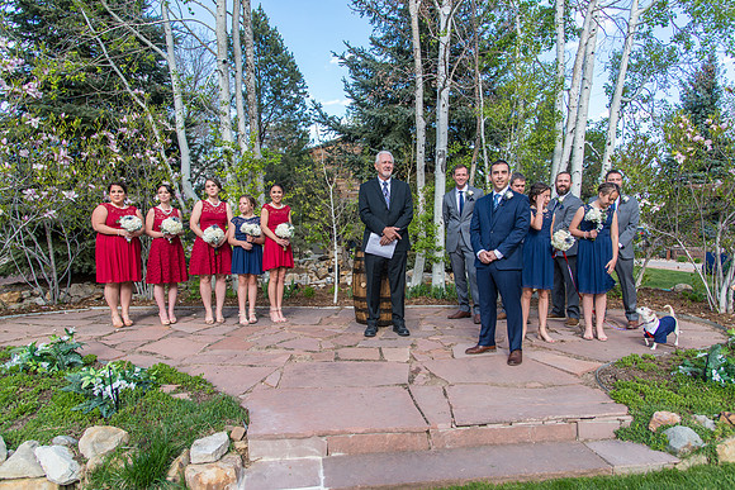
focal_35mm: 24
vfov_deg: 53.2
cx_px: 368
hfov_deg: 73.7
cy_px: 245
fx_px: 490
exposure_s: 1/500
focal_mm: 24
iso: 320
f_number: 5
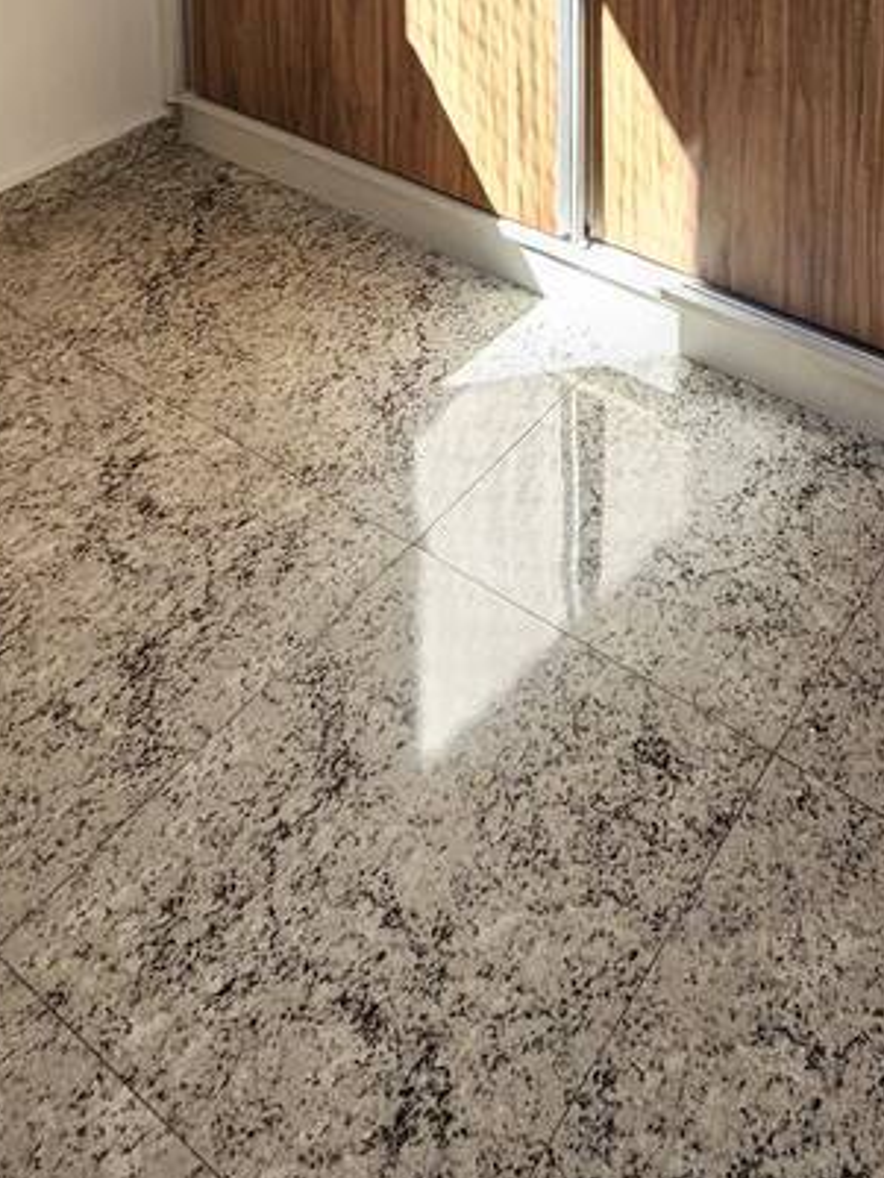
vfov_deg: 35.2
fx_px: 1191
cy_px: -367
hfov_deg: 38.4
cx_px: 769
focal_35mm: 35
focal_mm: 2.2
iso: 50
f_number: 2.2
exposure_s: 1/125
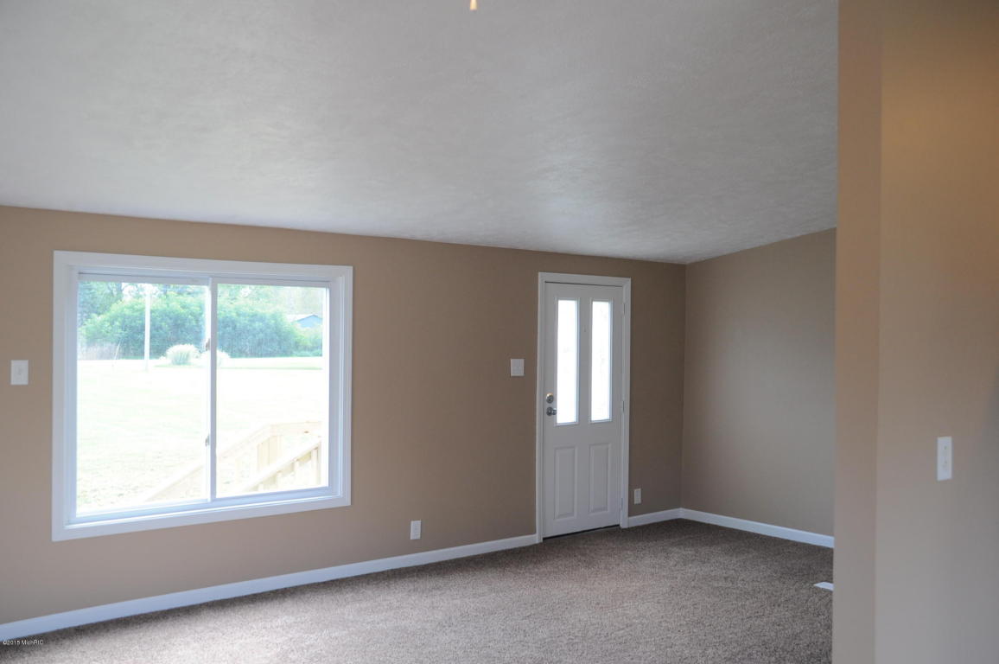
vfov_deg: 41.6
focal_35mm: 32
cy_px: 332
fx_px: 873
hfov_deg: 59.5
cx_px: 500
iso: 400
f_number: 5
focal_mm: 21
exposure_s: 1/100
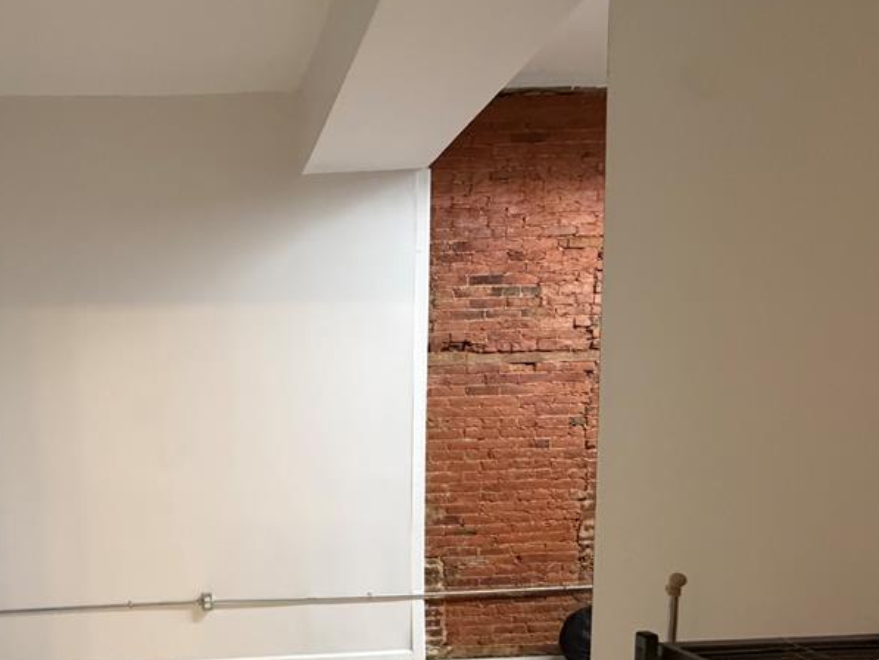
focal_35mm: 24
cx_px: 193
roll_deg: +1.9
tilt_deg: -5.4
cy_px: 502
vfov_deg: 54.0
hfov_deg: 65.9
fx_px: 610
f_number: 2.2
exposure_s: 1/60
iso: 320
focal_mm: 2.22
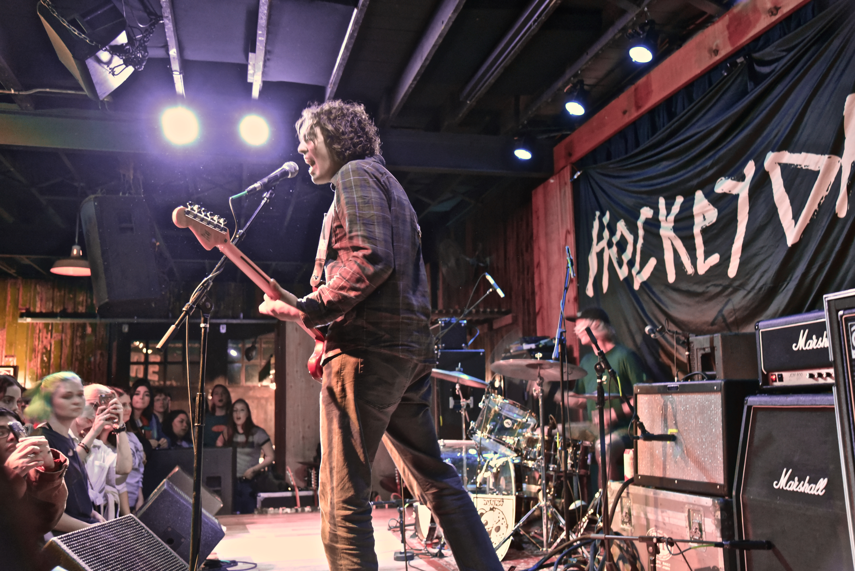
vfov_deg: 37.9
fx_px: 832
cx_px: 428
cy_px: 286
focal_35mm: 35
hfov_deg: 54.4
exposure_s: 1/15
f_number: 4
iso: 6400
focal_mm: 35
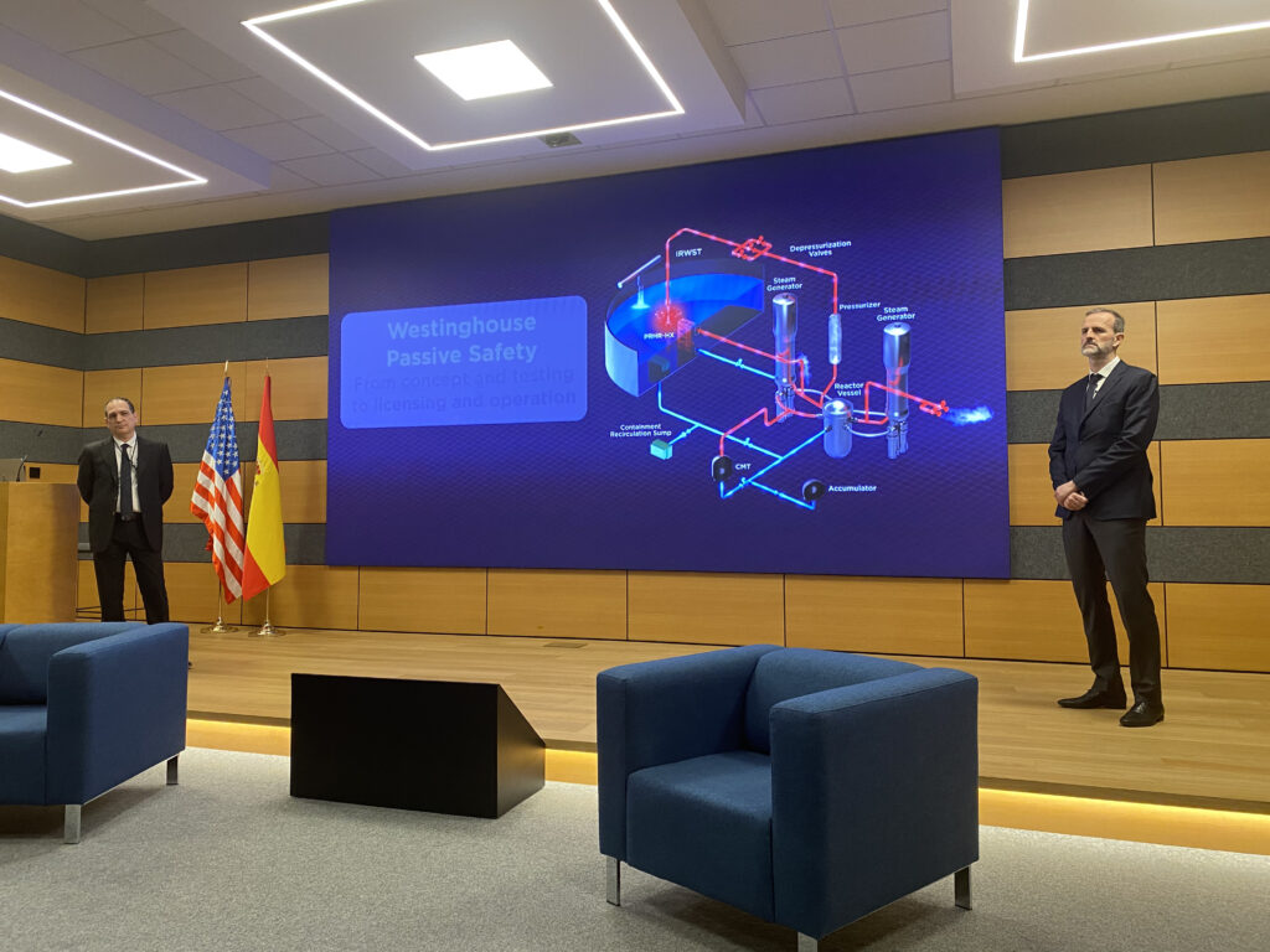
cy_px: 476
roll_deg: +0.2
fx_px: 954
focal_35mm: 26
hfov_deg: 67.3
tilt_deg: +2.5
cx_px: 635
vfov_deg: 53.1
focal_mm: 4.25
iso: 160
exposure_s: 1/60
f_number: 1.8
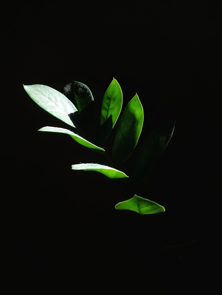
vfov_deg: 45.8
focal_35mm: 41
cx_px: 111
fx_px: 351
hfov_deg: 35.1
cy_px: 148
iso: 80
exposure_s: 1/100
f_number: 1.8
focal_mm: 5.58
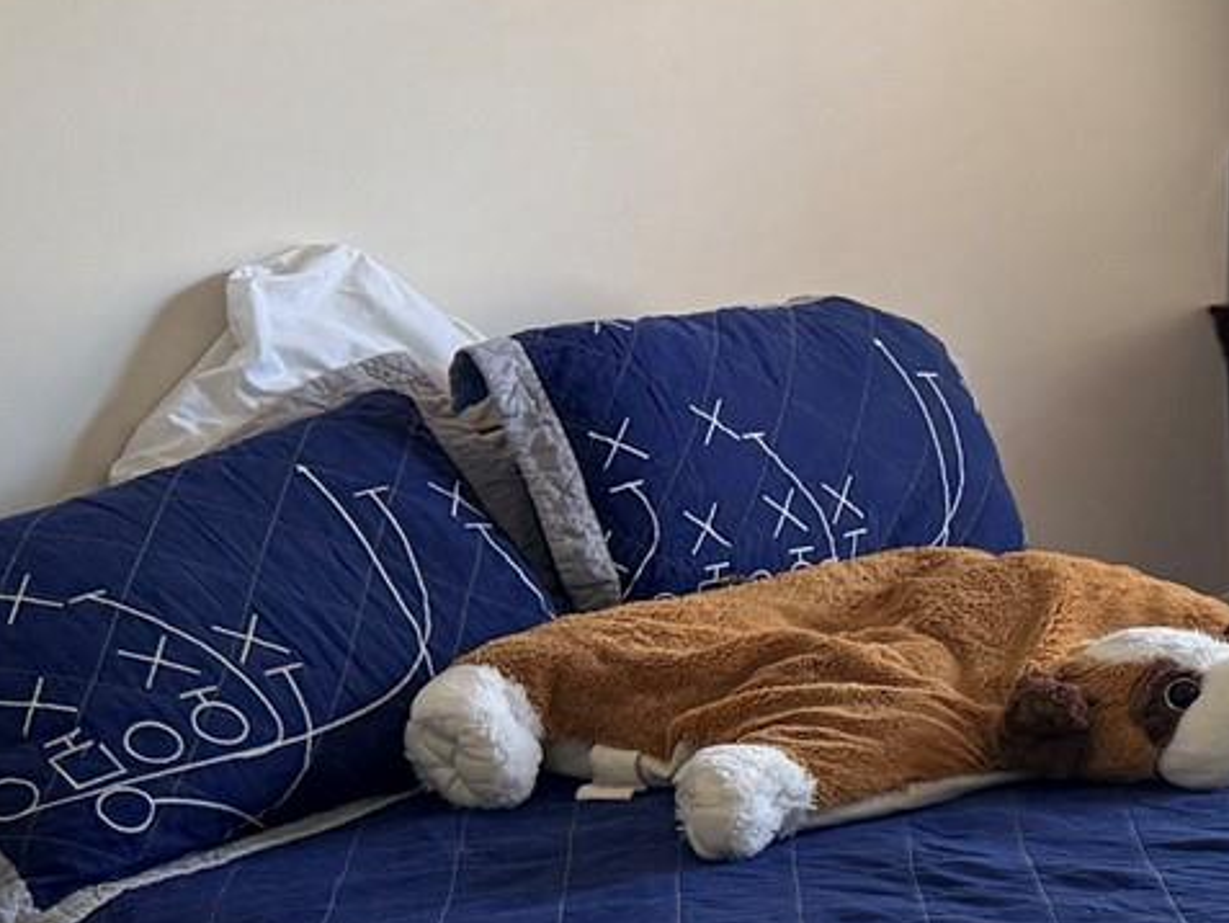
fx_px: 3658
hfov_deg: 16.3
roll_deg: +1.6
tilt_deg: -9.4
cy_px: 459
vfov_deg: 14.4
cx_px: 2159
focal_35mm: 103
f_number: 1.78
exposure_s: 1/141
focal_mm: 6.76
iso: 200
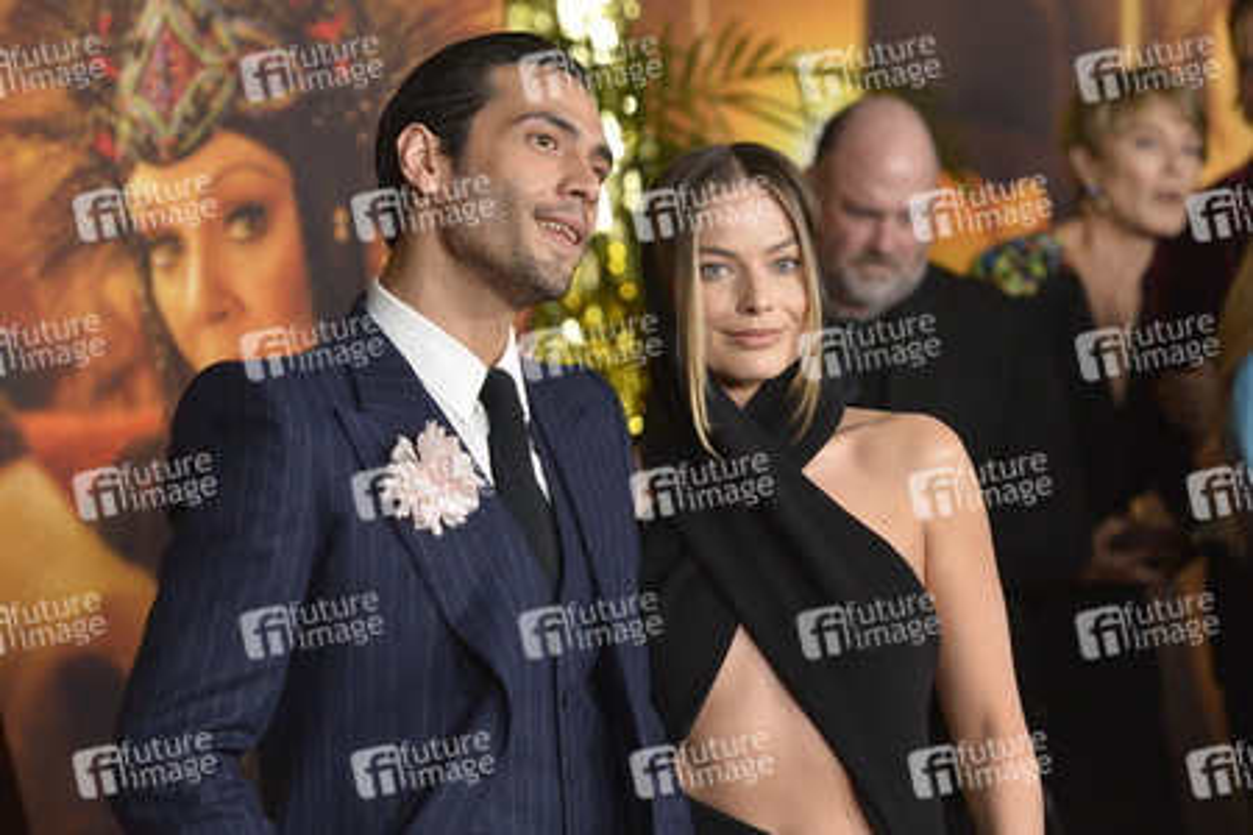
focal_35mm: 150
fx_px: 5220
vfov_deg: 9.1
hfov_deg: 13.7
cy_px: 418
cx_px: 626
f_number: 4.5
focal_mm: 150
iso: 2000
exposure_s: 1/320
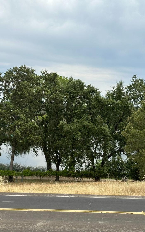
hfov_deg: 18.9
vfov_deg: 30.2
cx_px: 23
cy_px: 116
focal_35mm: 68
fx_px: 430
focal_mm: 6.86
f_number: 1.78
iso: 64
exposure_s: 1/3367
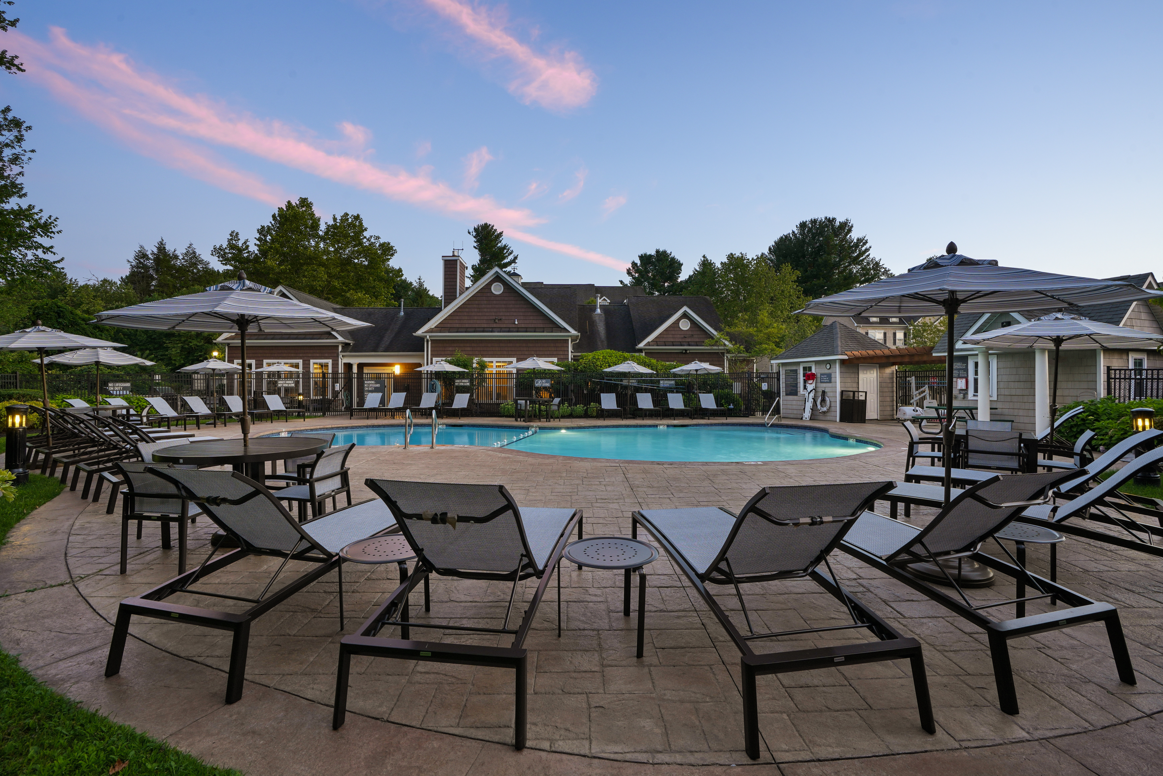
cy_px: 388
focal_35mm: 16
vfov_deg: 73.7
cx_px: 582
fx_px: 517
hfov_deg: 96.7
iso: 100
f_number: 11
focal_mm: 16
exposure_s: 1.6
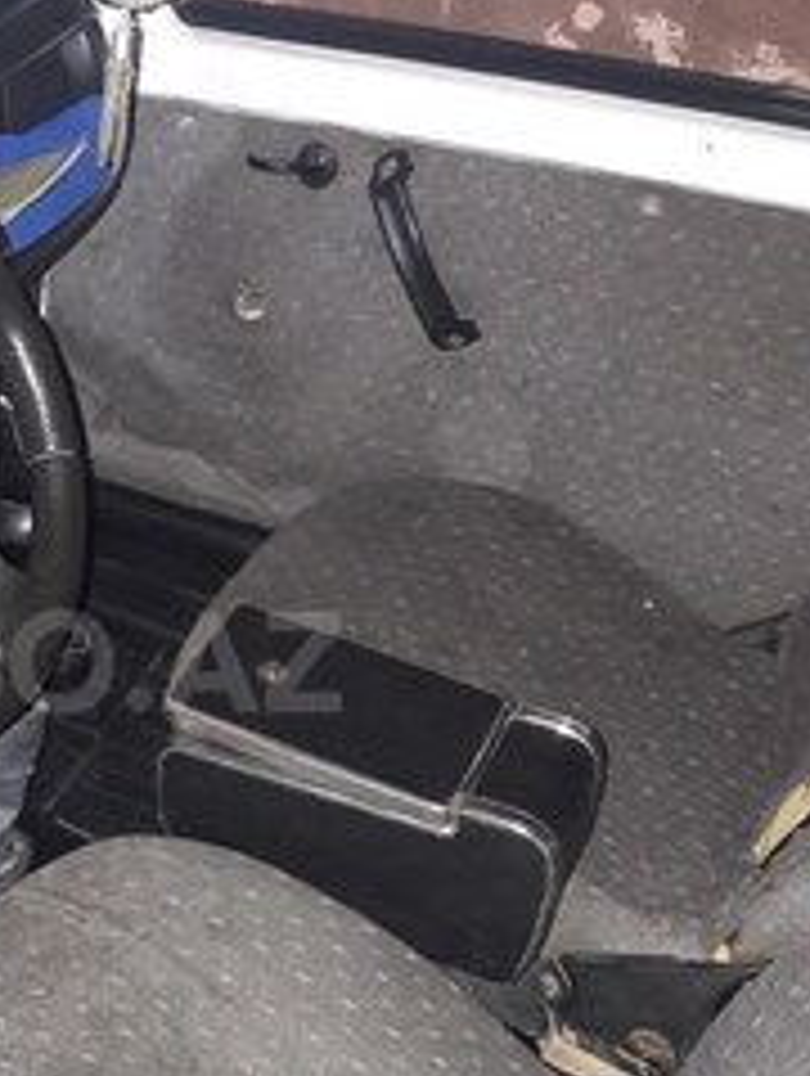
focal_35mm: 58
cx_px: -4
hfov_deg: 24.1
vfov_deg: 33.0
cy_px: 662
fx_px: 1805
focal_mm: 3.7
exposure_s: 1/17
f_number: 1.9
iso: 400
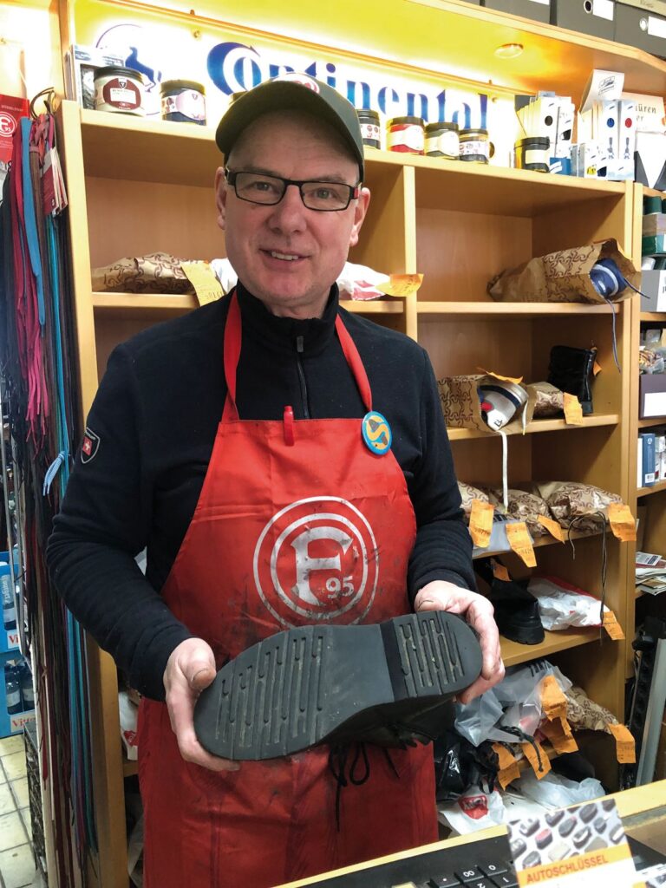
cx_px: 333
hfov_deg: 49.7
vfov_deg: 63.4
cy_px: 444
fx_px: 718
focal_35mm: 28
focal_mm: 3.99
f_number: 1.8
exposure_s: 1/13
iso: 100
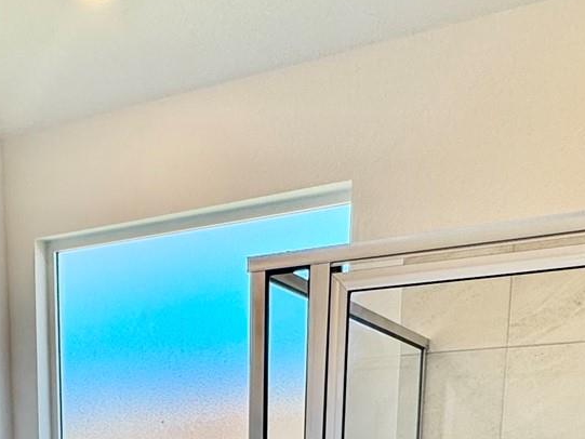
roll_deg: -0.6
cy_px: 664
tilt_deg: -11.8
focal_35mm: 53
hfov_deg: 35.8
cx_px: 198
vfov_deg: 22.4
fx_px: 896
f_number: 2.2
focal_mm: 2.22
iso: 50
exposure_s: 1/120
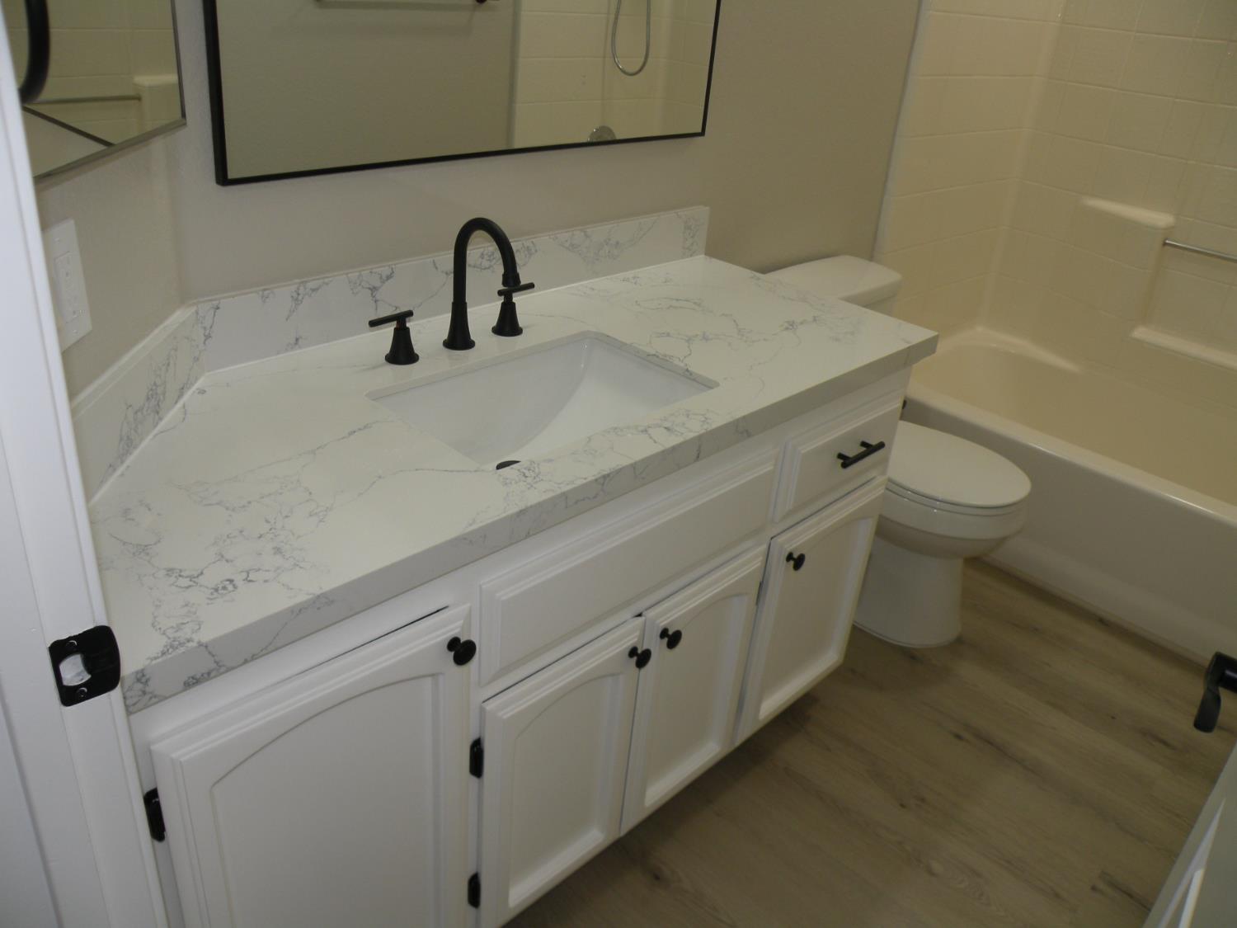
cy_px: 464
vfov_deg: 51.4
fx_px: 965
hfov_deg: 65.3
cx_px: 618
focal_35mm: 27
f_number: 2.8
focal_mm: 4.7
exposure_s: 1/60
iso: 64
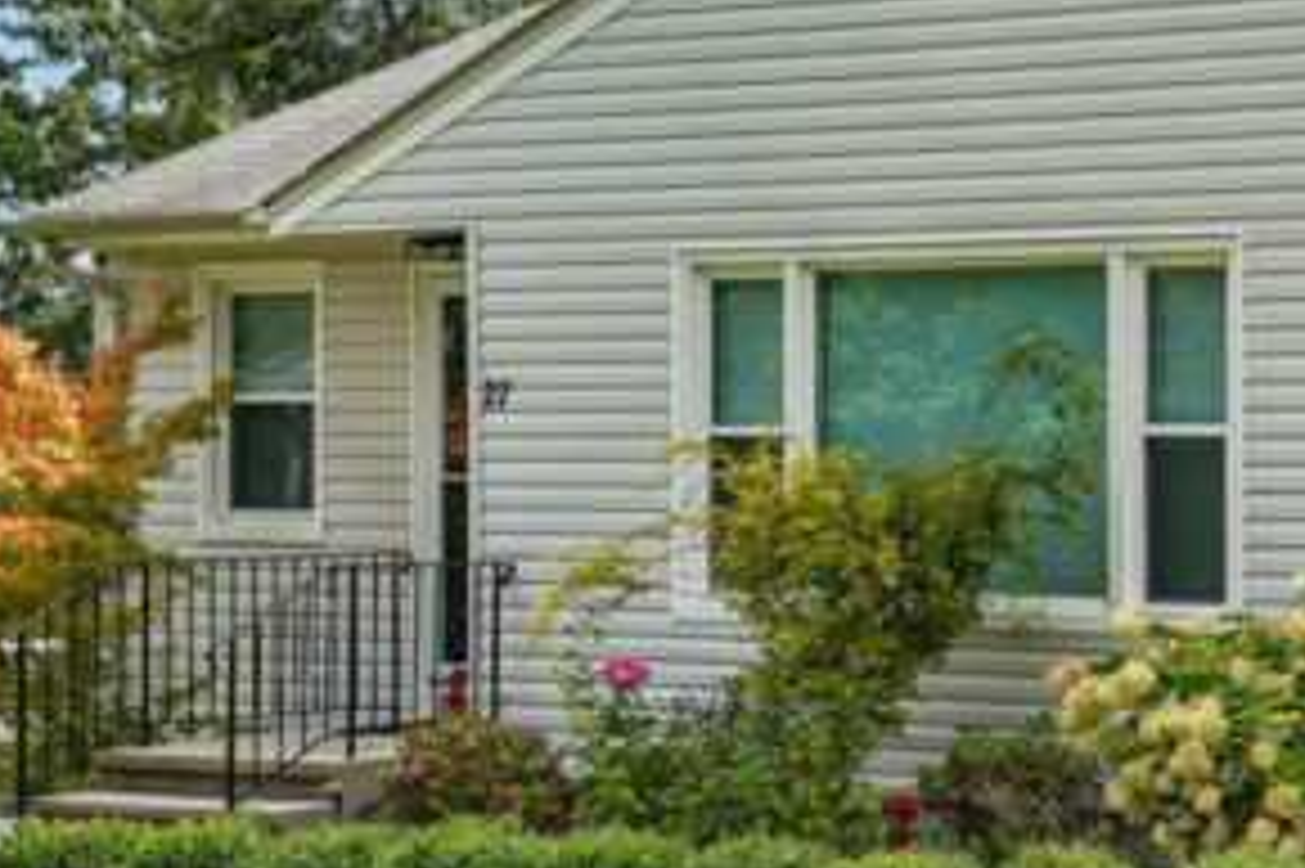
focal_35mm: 106
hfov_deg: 17.7
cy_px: 376
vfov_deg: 12.9
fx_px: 3840
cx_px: 1818
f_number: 8
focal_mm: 30
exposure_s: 1/250
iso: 100
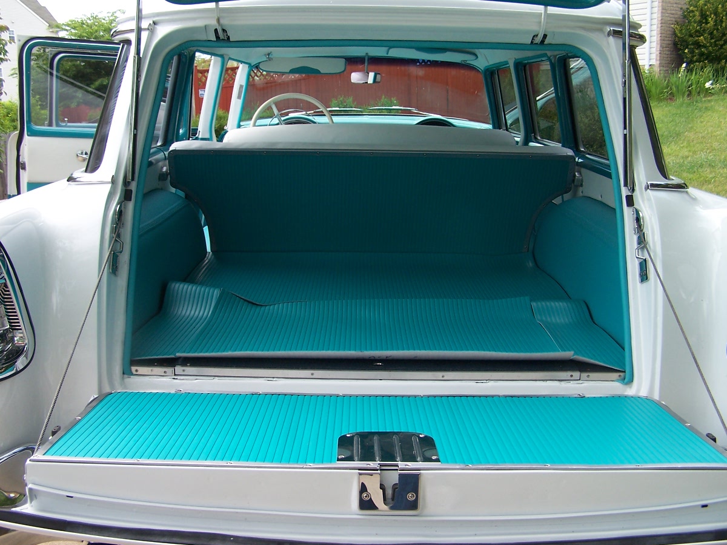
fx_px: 798
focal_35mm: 38
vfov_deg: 37.7
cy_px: 272
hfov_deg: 49.0
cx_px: 364
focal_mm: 6.3
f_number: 2.8
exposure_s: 1/180
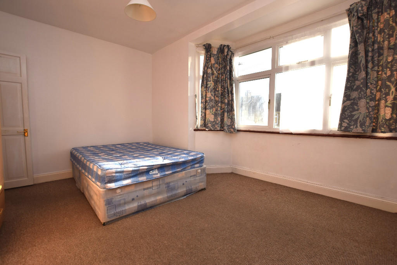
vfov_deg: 77.3
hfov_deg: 100.4
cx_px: 198
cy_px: 132
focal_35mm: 15
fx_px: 165
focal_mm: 10
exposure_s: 1/160
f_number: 6.3
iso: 100
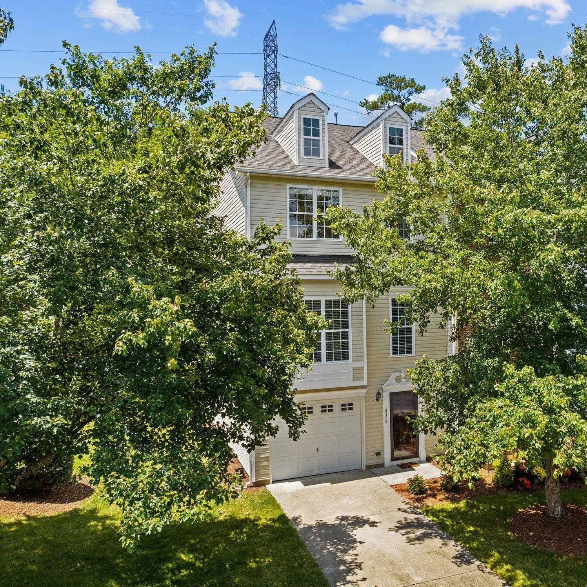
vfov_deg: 55.6
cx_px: 376
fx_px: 556
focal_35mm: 29
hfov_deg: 54.8
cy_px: 296
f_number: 2.8
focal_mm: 12.29
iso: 150
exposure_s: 1/240
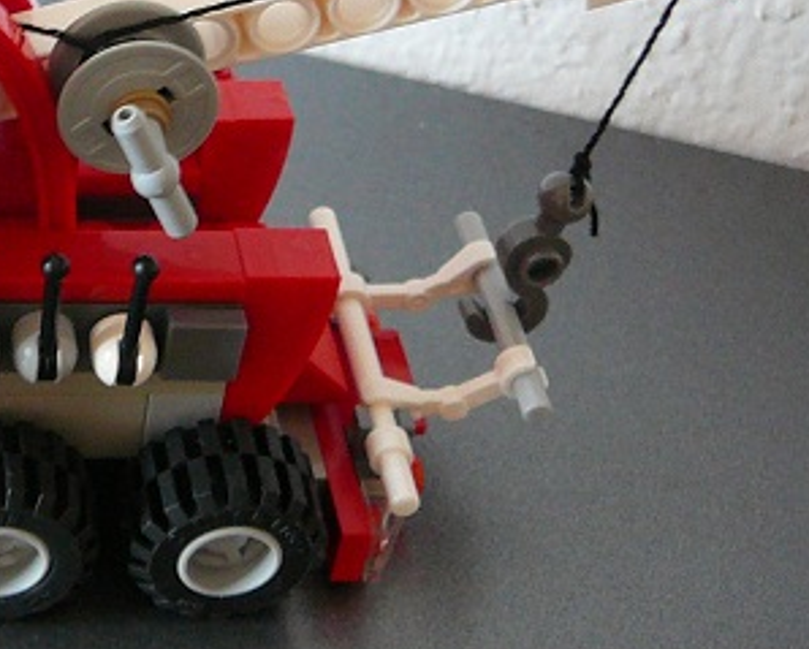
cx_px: -212
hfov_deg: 20.1
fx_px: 2109
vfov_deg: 17.4
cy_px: 157
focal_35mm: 88
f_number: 2.8
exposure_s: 1/10
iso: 200
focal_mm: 5.2
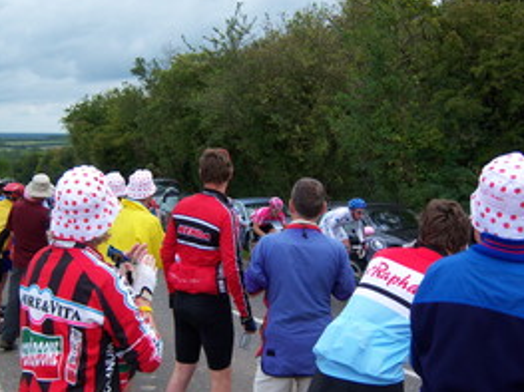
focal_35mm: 50
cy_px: 215
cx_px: 260
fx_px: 757
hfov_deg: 38.2
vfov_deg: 29.1
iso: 80
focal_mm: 7.5
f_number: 2.8
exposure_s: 1/640
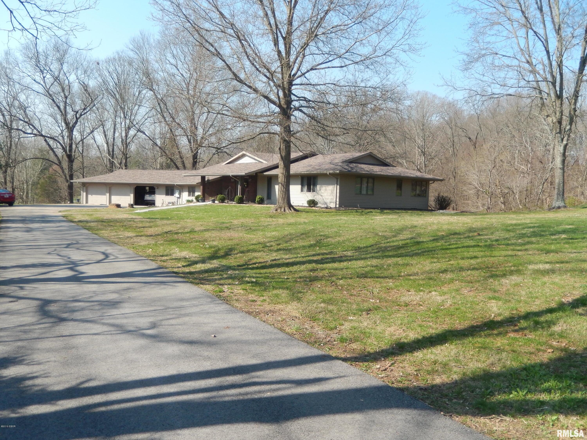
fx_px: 543
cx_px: 294
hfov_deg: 56.8
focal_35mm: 32
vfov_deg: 44.2
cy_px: 220
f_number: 3.8
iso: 125
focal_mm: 5.7
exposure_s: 1/500
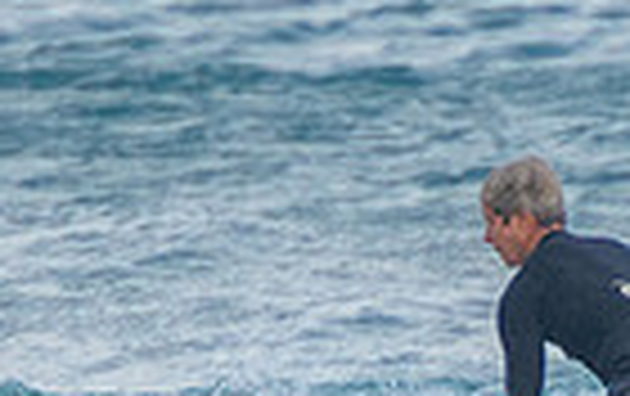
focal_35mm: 2595
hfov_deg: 0.8
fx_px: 44627
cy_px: 466
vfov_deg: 0.5
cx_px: 608
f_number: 5.6
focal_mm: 400
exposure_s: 1/1600
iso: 720
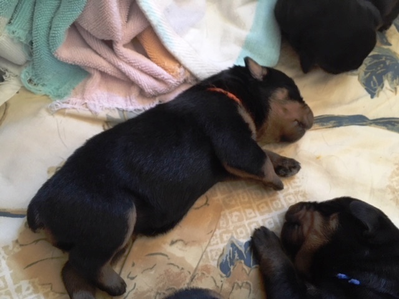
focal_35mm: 29
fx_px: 334
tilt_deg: -65.8
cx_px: 200
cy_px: 150
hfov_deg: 61.7
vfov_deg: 48.2
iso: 400
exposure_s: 1/15
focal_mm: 4.15
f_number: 2.2
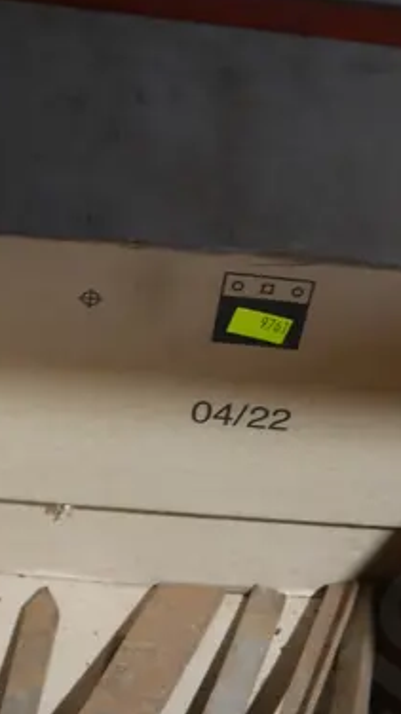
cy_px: 837
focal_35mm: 101
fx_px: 1913
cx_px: 254
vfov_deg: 20.0
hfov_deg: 12.0
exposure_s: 1/60
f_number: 4
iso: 640
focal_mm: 17
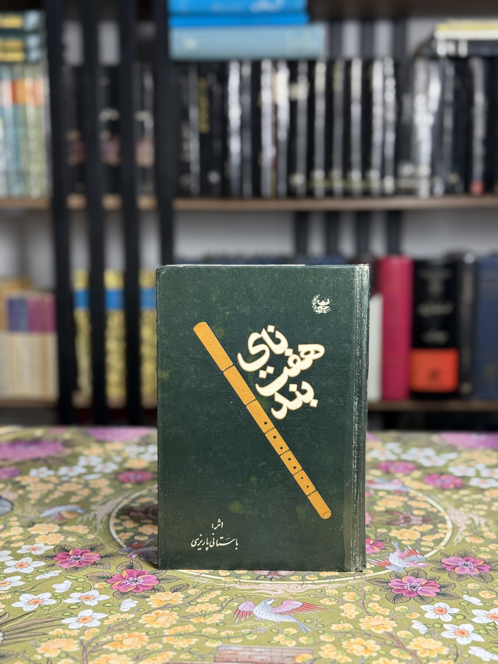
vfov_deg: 39.7
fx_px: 921
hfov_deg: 30.3
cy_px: 332
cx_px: 249
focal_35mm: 48
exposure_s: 1/100
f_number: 1.78
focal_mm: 6.76
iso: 200
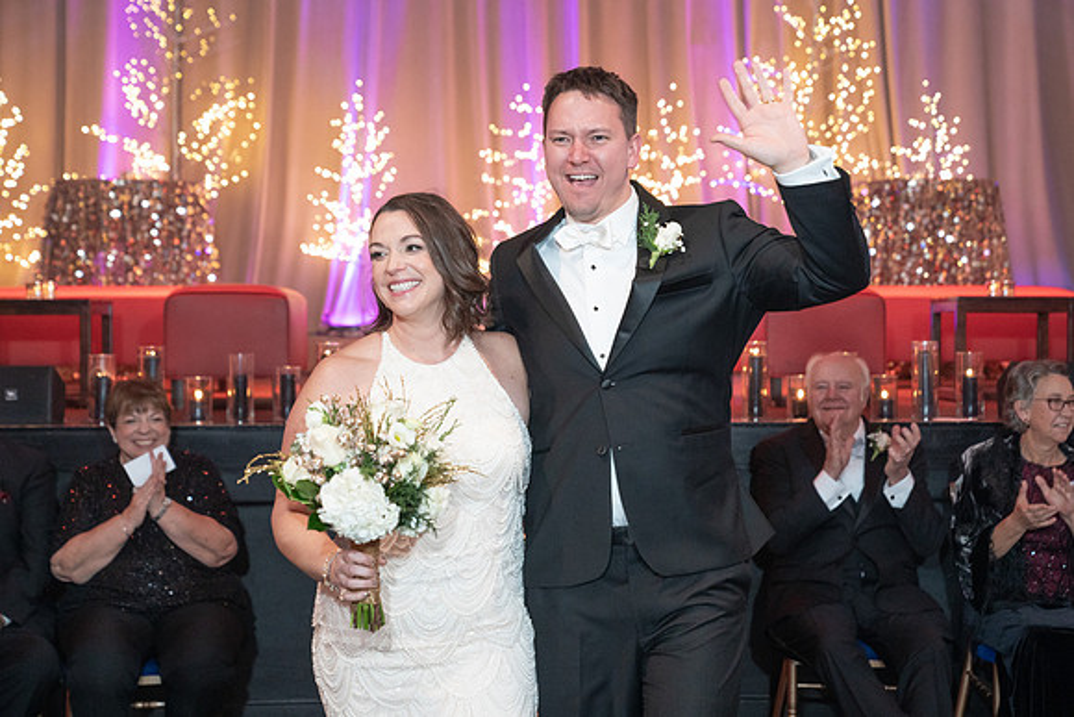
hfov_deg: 28.0
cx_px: 537
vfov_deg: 18.9
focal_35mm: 72
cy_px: 358
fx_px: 2153
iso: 4000
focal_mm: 70
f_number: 4
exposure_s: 1/125
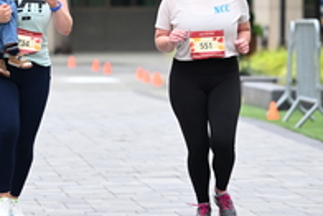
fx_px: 3394
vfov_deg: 3.6
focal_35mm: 378
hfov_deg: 5.4
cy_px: 7
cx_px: 151
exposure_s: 1/1600
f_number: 2.8
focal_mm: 135
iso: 640
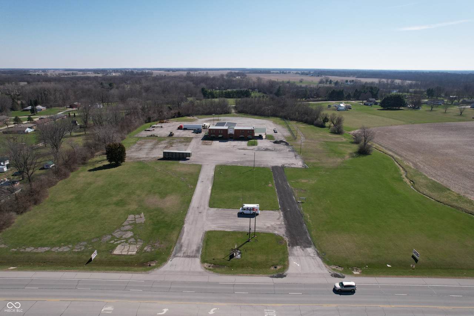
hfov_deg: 78.6
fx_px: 290
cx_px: 237
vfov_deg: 57.2
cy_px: 158
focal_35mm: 22
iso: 200
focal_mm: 8.38
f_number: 2.8
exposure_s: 1/3200
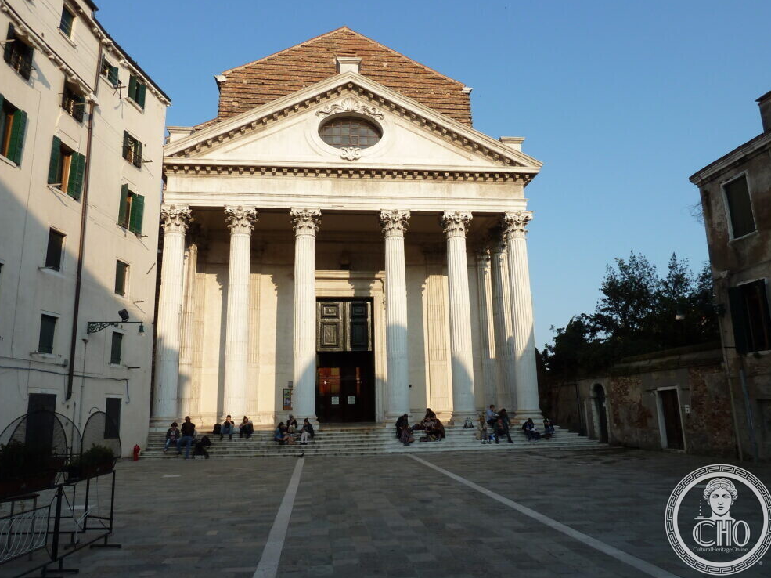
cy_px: 279
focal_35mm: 26
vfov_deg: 53.0
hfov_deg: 67.3
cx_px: 380
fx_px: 579
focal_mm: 4.1
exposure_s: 1/400
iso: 80
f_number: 4
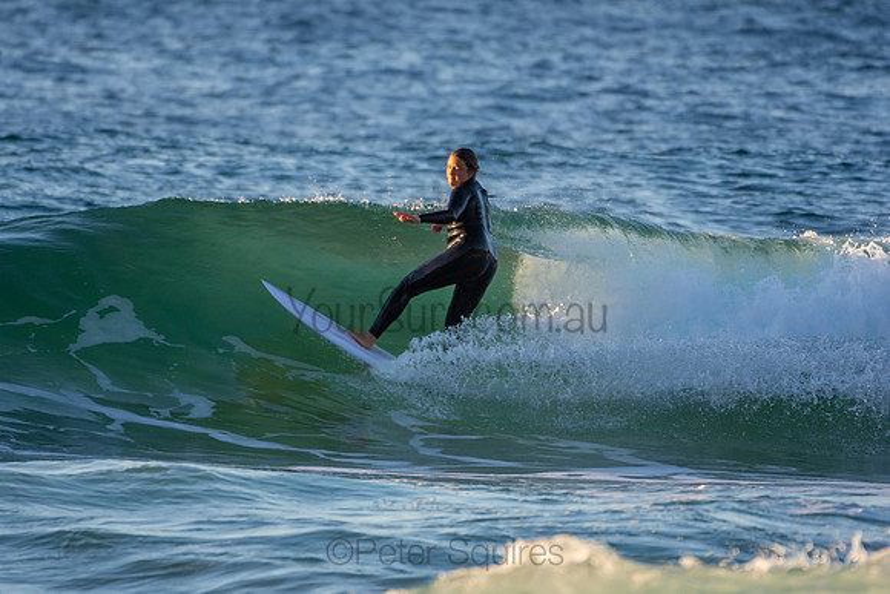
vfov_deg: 1.8
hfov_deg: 2.7
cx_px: 445
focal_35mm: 750
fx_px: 18545
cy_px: 297
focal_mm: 500
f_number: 5.6
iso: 900
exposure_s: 1/1250
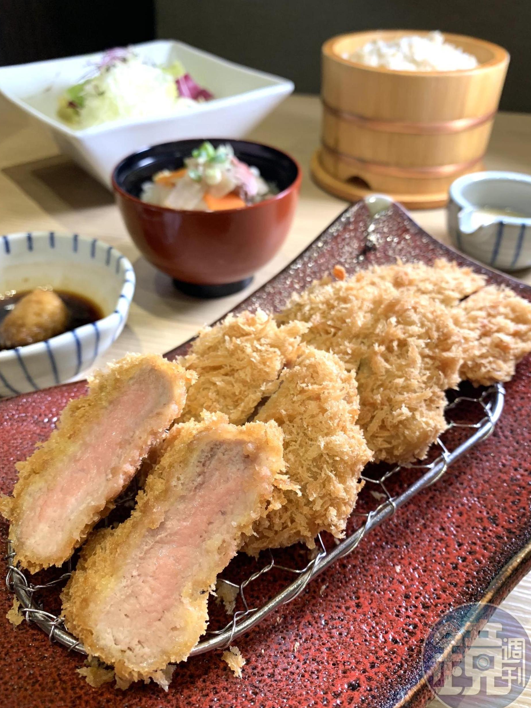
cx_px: 269
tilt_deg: -38.2
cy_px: 354
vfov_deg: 63.4
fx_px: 573
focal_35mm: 28
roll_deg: +0.6
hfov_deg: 49.7
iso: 200
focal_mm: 4.25
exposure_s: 1/59
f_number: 1.8
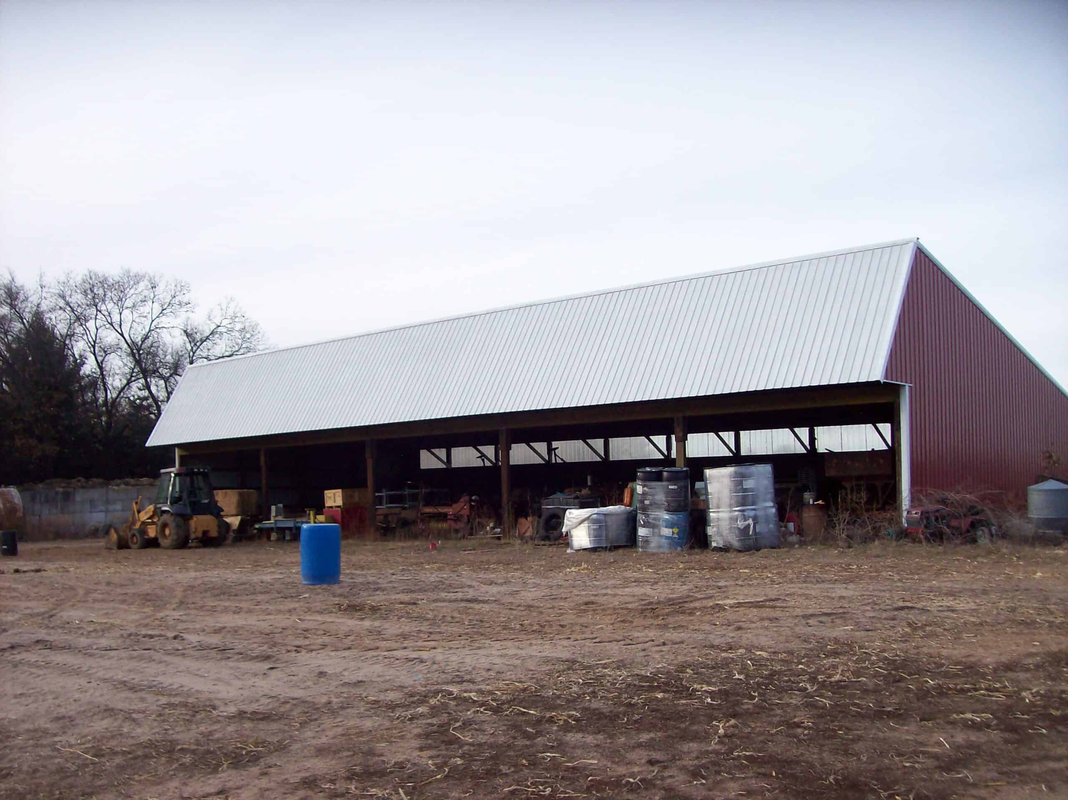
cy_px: 400
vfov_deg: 39.6
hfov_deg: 51.4
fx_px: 1110
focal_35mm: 36
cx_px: 534
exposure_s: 1/728
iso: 80
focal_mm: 6
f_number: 2.7
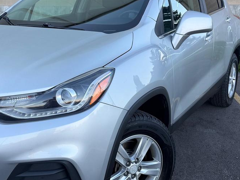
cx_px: 78
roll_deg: -0.1
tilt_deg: -11.9
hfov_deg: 40.7
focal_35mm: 46
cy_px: 77
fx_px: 319
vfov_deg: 31.5
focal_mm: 6.76
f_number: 1.78
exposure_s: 1/504
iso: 80
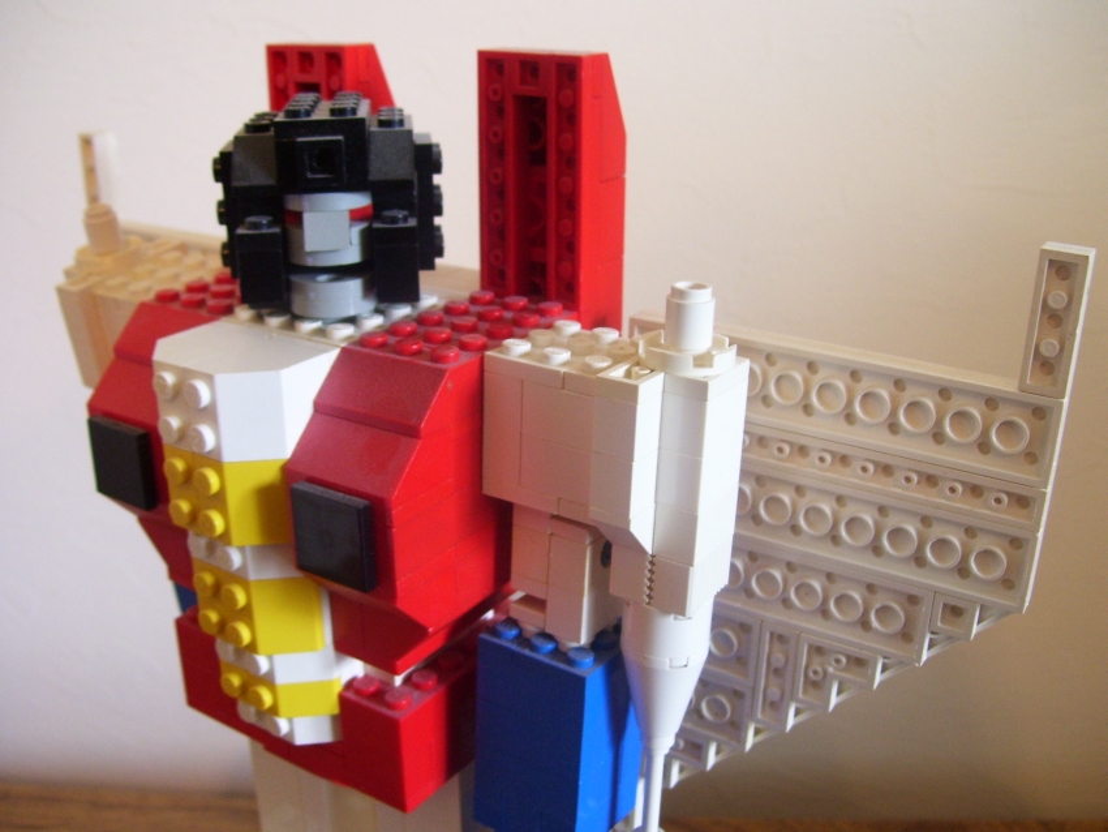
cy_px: 416
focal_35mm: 37
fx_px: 1185
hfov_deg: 50.1
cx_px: 554
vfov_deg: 38.7
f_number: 2.7
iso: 160
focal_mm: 6
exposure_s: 1/8
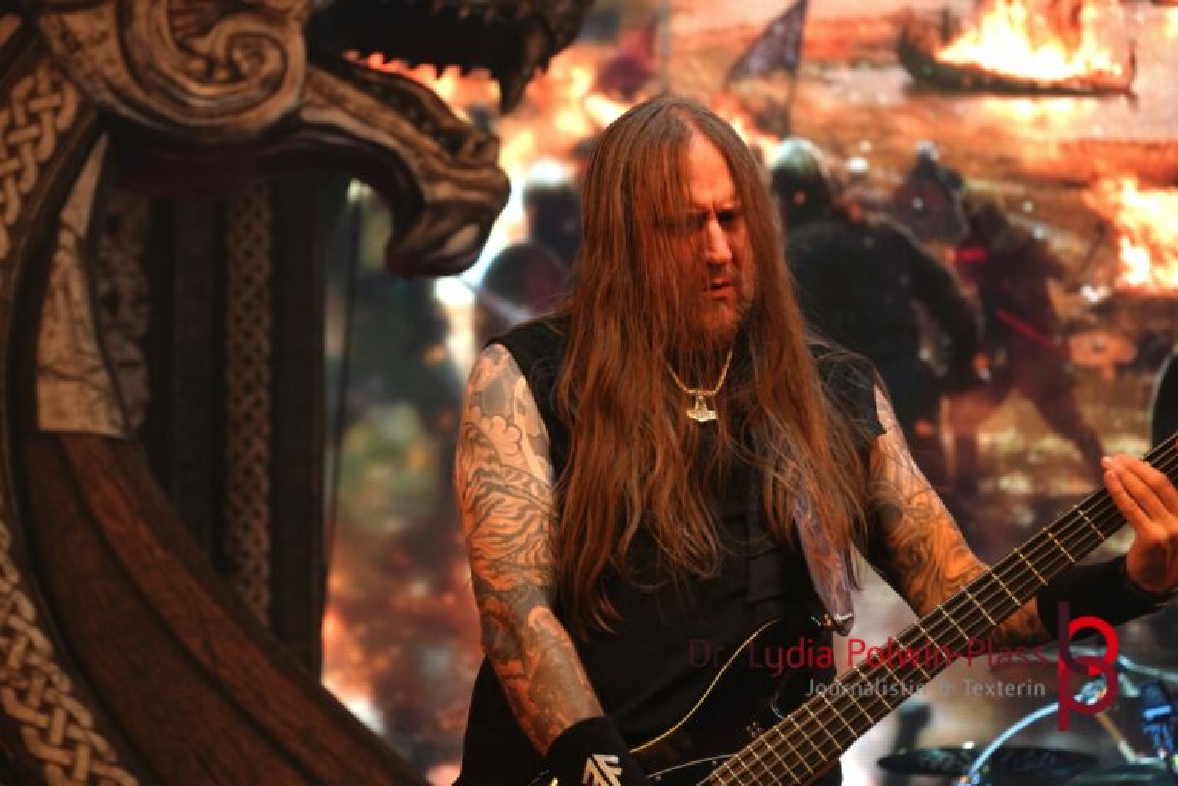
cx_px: 589
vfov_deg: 8.9
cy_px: 393
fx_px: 5055
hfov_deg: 13.3
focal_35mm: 154
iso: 1250
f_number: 5.6
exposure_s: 1/160
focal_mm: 103
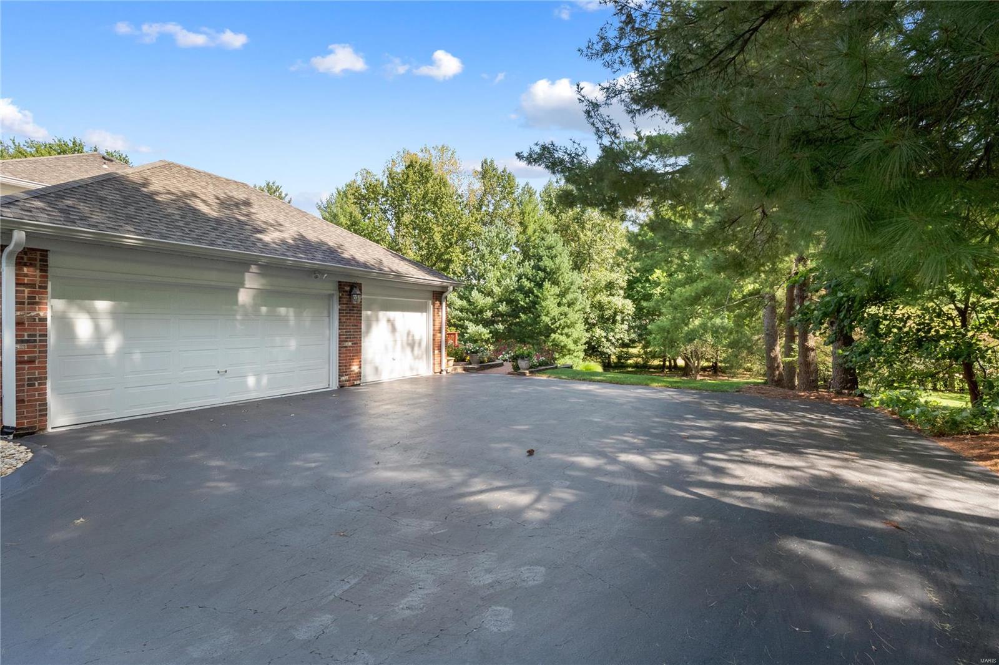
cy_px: 332
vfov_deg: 73.7
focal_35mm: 16
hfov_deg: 96.7
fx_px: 444
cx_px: 500
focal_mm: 8
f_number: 9
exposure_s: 1/100
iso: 400
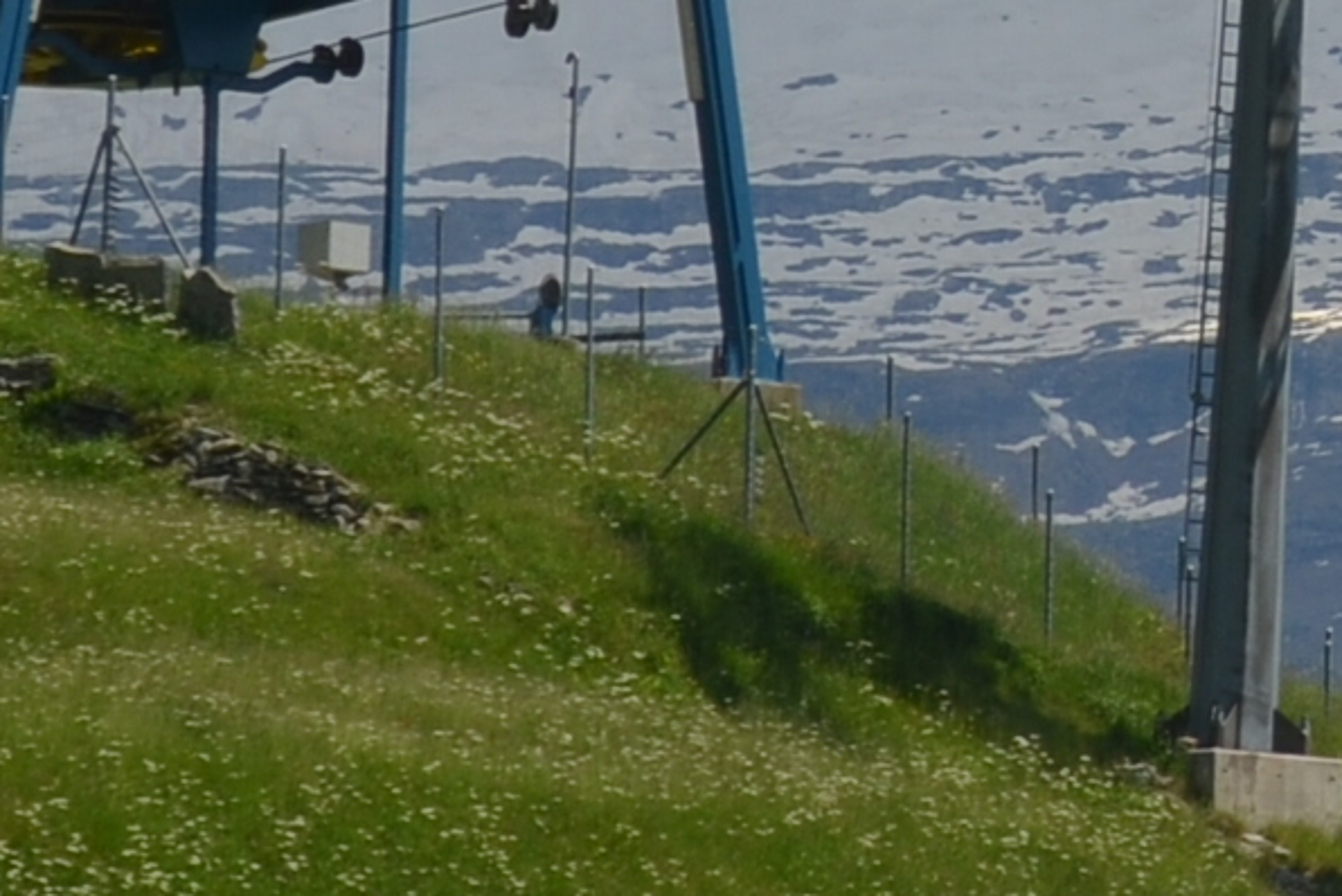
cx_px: 1333
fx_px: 9906
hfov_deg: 7.7
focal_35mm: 266
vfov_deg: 5.2
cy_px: -5
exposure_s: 1/320
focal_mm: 55
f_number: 9
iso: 100
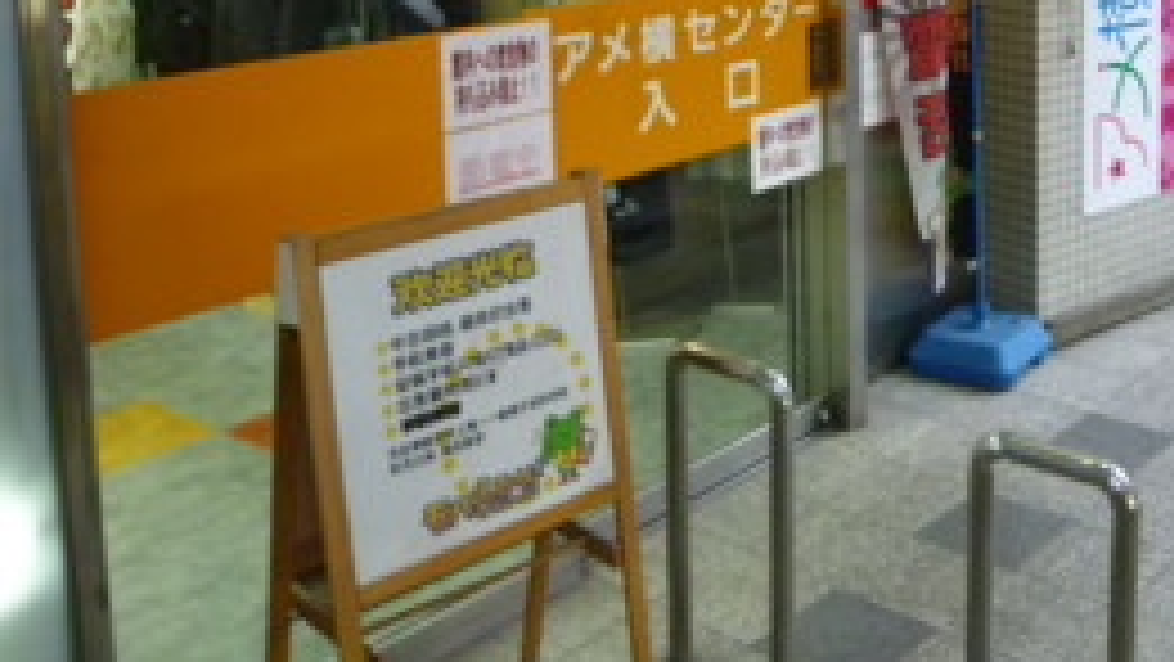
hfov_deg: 41.2
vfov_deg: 23.8
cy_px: -77
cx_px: 994
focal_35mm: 47
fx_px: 1464
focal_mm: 4.5
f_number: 2.8
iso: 250
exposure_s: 1/30
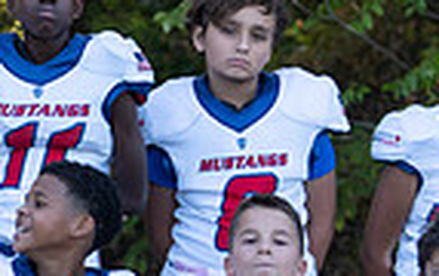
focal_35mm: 448
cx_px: -139
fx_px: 5371
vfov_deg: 2.9
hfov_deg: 4.7
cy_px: 308
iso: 250
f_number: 3.5
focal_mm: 83
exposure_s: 1/320
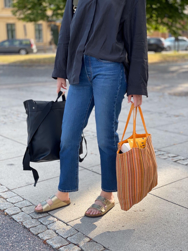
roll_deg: +1.9
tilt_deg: -12.5
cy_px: 126
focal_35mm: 52
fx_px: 377
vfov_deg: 36.8
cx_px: 94
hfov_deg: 28.0
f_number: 2
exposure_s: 1/188
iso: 25
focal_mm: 6
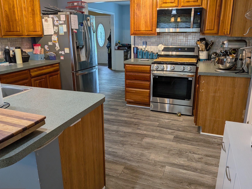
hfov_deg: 65.3
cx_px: 133
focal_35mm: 27
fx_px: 197
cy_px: 94
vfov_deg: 51.4
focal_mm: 4.53
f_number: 1.7
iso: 24
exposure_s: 1/132
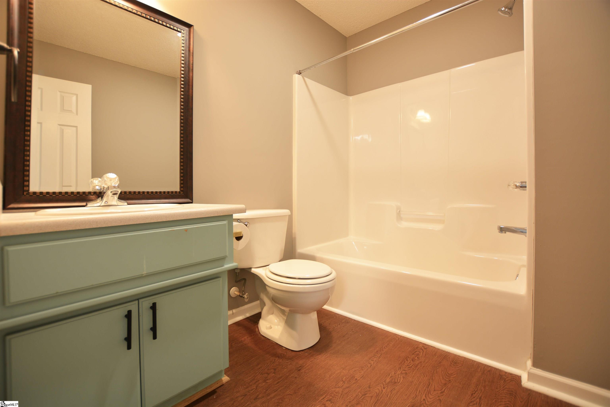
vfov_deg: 77.3
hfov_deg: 100.4
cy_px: 204
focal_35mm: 15
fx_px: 254
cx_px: 305
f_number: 3.5
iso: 100
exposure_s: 1/3
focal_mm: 10
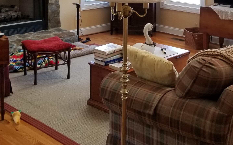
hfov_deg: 35.0
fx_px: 368
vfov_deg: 21.6
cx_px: 142
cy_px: 0
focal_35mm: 58
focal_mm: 4.25
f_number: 1.7
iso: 125
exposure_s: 1/60
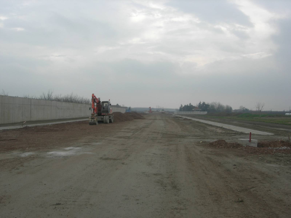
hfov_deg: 49.0
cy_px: 109
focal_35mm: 38
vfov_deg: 37.7
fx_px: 319
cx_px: 146
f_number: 4.8
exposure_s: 1/307
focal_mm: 7.8
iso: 64
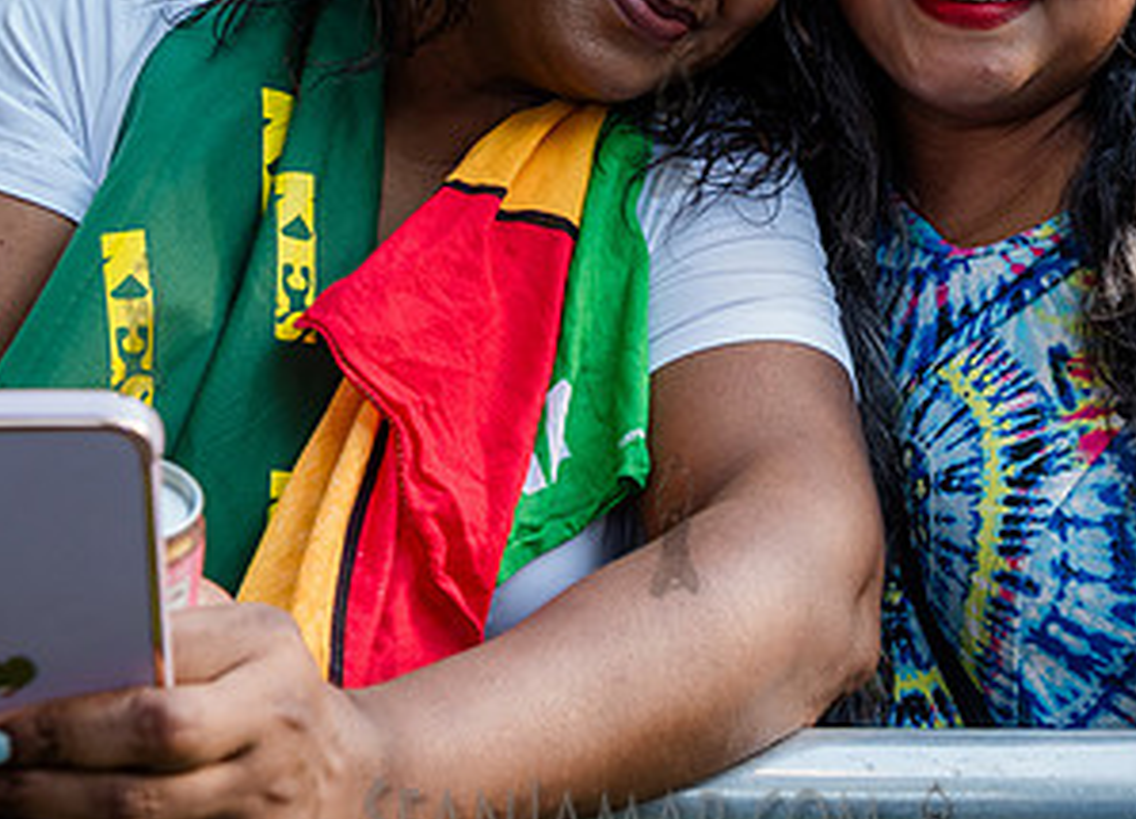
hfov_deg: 28.4
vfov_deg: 20.5
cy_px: 144
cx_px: 750
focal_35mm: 69
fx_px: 2234
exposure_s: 1/125
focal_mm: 32
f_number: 4.5
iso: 400
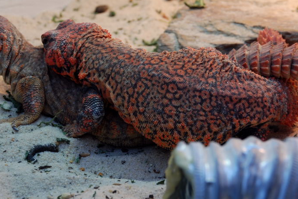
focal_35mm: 157
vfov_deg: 8.8
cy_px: 77
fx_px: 1301
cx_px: 158
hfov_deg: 13.1
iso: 200
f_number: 9
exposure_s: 1/25
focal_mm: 70
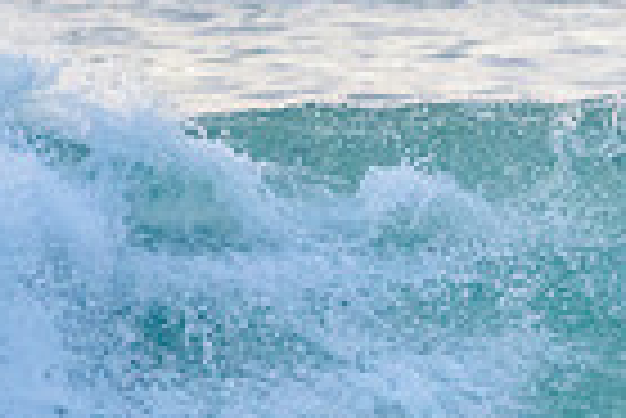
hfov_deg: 0.8
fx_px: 44544
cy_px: 224
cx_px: 917
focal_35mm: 2559
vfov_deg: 0.5
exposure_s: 1/2000
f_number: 5.6
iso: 1600
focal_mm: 500
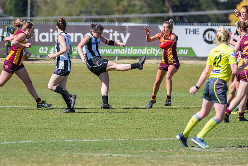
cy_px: 83
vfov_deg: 1.7
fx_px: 5687
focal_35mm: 825
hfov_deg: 2.5
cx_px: 124
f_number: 8
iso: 800
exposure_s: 1/2500
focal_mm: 550
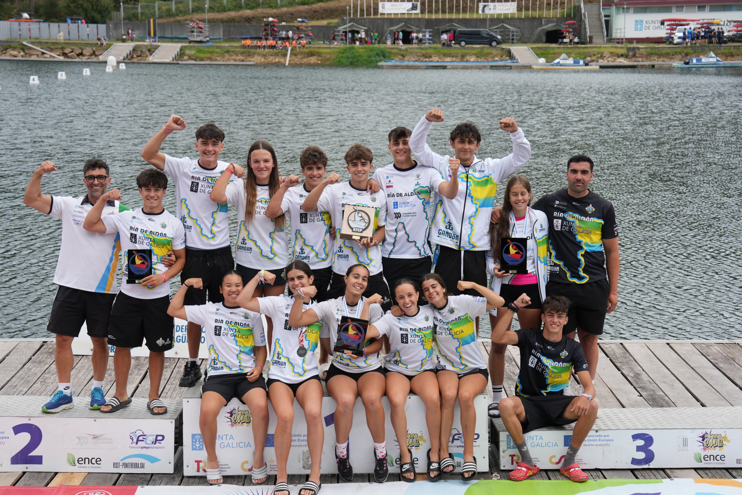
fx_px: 1319
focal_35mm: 64
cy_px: 248
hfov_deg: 31.4
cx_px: 371
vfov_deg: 21.2
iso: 500
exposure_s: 1/1250
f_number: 5.6
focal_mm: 64
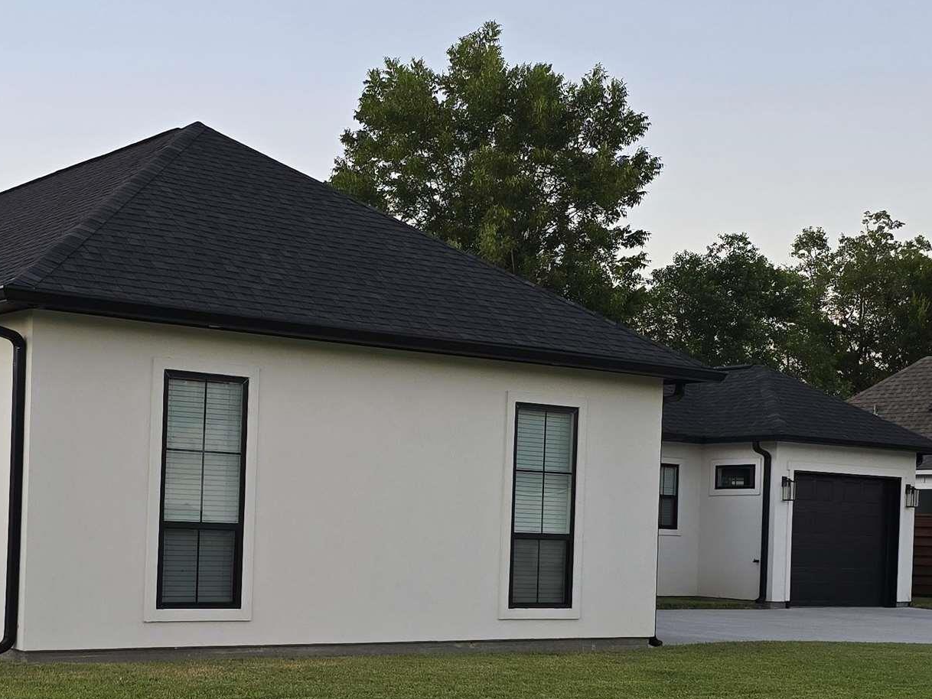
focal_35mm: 58
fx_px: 1562
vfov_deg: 25.0
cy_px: 512
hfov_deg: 32.8
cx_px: 272
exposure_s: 1/180
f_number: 1.7
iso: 80
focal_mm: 6.3
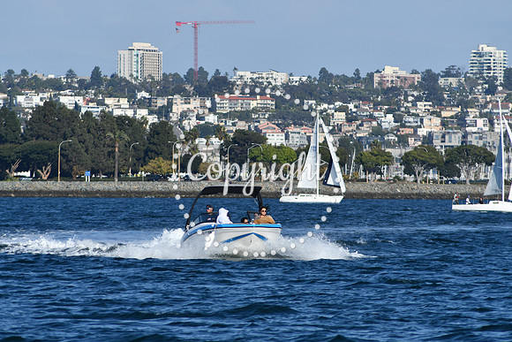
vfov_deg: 3.4
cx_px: 256
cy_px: 171
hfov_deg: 5.1
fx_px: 5761
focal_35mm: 405
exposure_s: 1/1600
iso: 200
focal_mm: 270
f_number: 7.1
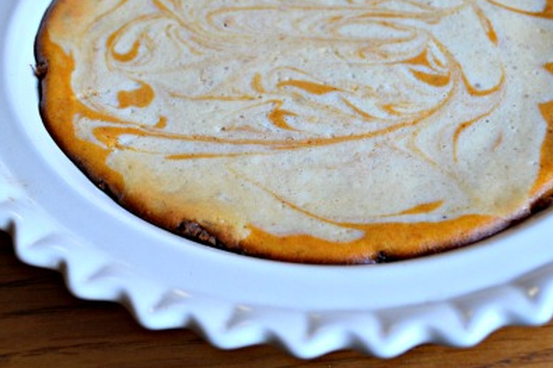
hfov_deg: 47.2
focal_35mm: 41
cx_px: 322
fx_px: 630
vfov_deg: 32.1
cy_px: 97
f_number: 3.5
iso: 400
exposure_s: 1/25
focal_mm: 18
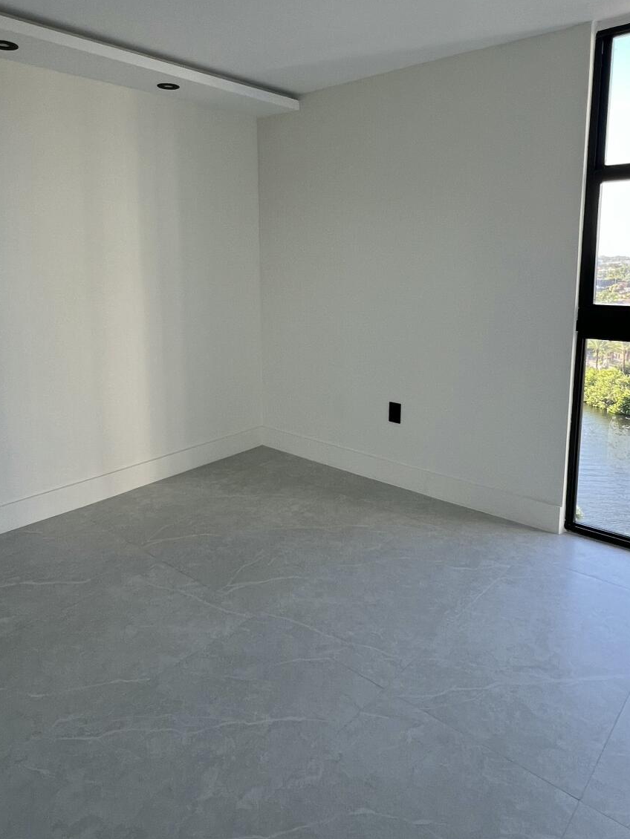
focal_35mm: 23
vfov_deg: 73.2
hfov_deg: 58.7
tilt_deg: -7.3
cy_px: 341
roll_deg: +0.3
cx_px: 279
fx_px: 558
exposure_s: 1/99
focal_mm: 1.57
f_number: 1.8
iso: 40
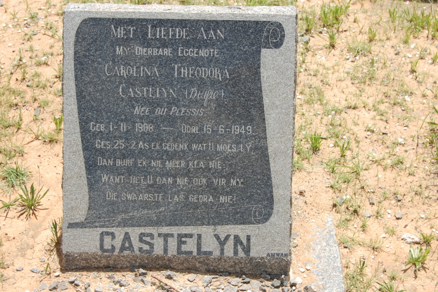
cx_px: 219
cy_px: 146
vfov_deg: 21.5
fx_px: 766
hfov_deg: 31.9
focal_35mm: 63
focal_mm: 42
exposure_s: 1/250
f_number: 8
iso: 200
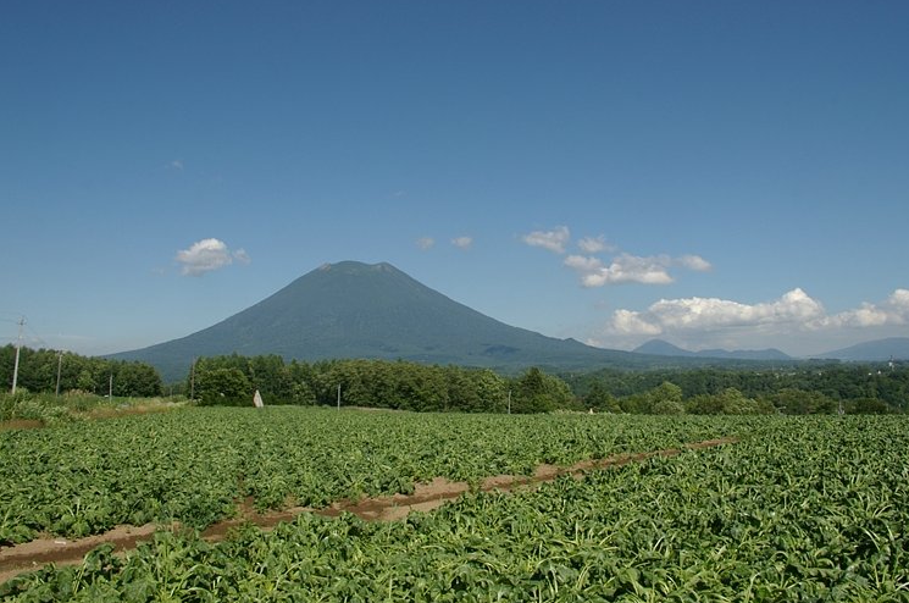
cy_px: 289
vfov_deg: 44.8
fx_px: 731
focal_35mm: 29
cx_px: 487
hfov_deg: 63.7
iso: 200
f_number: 13
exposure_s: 1/250
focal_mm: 18
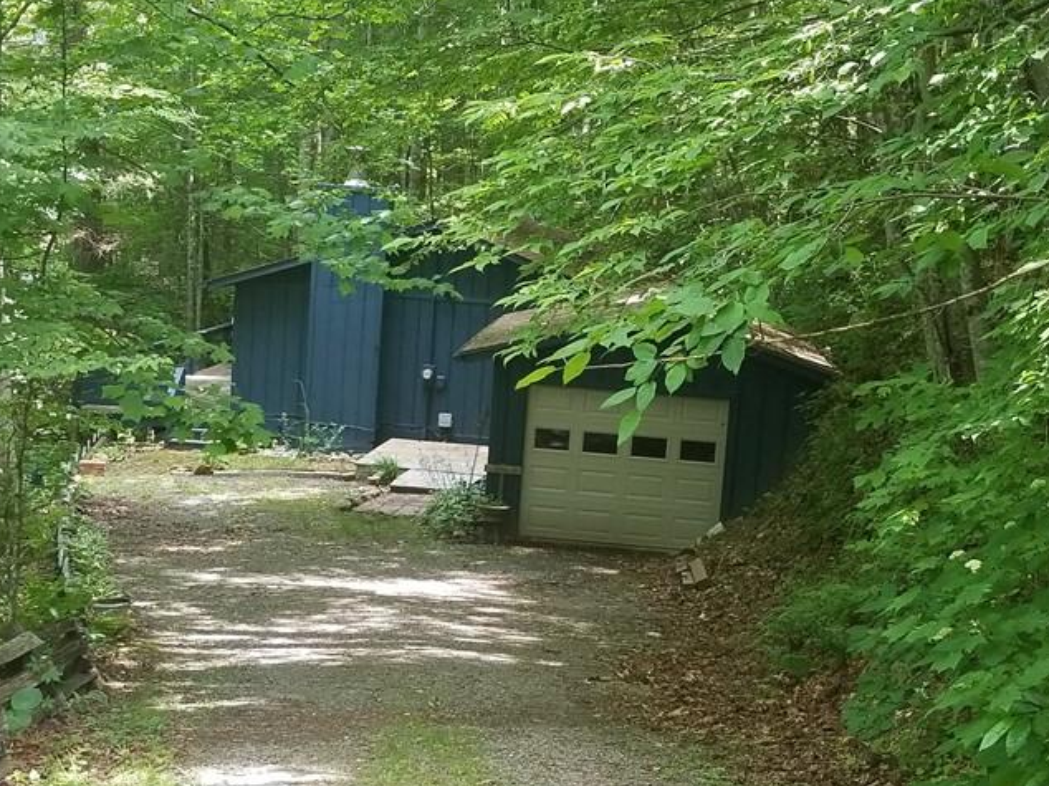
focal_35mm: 42
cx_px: 529
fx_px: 1272
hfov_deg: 44.8
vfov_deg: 34.1
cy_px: 516
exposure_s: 1/120
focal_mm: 4.25
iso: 100
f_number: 1.7
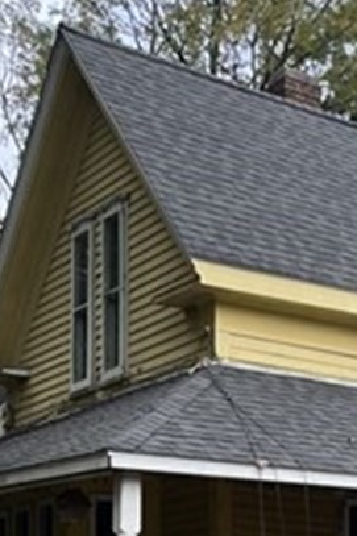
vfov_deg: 29.5
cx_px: 451
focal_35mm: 68
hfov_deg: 18.7
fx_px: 1012
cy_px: 356
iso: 50
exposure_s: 1/657
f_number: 1.6
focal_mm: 5.1
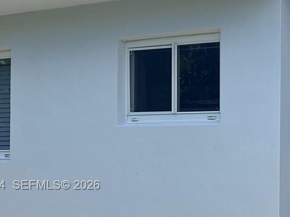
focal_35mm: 67
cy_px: 186
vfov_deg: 21.6
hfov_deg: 25.9
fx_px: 561
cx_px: 347
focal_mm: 6.86
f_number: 1.78
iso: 80
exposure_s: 1/3597
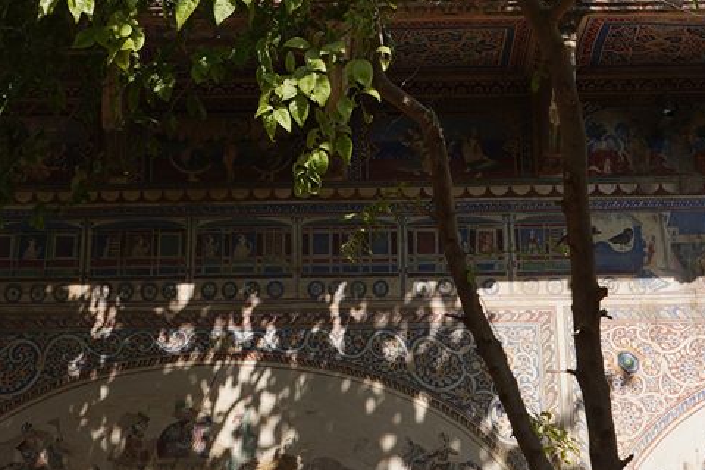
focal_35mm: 100
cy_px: -131
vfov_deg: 13.2
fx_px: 1958
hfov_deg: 20.4
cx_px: 361
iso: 100
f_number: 14
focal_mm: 24
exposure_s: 1/100
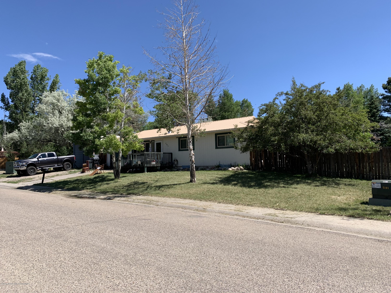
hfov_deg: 67.3
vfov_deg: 53.1
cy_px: 146
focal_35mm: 26
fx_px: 294
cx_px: 196
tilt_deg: +4.8
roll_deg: +0.8
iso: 25
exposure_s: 1/1953
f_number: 1.8
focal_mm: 4.25
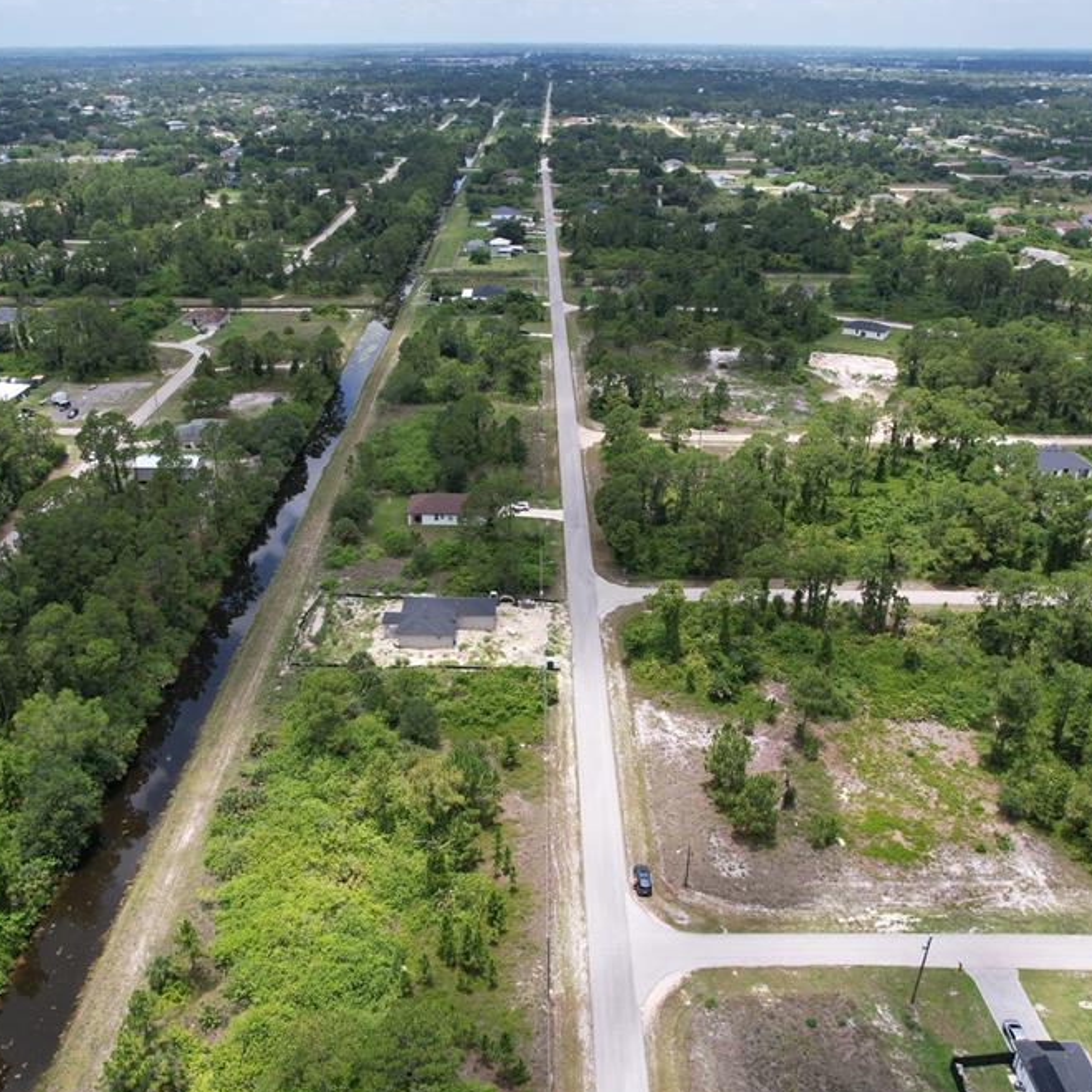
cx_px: 506
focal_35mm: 29
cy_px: 541
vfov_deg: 55.6
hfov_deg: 55.6
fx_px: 1035
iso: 120
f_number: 2.8
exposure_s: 1/2000
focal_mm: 8.38
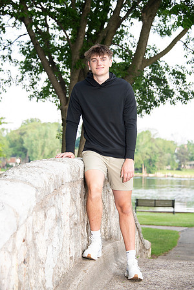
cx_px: 97
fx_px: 744
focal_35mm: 92
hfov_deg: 14.9
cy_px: 145
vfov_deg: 22.1
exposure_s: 1/160
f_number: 5.6
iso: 500
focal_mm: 92
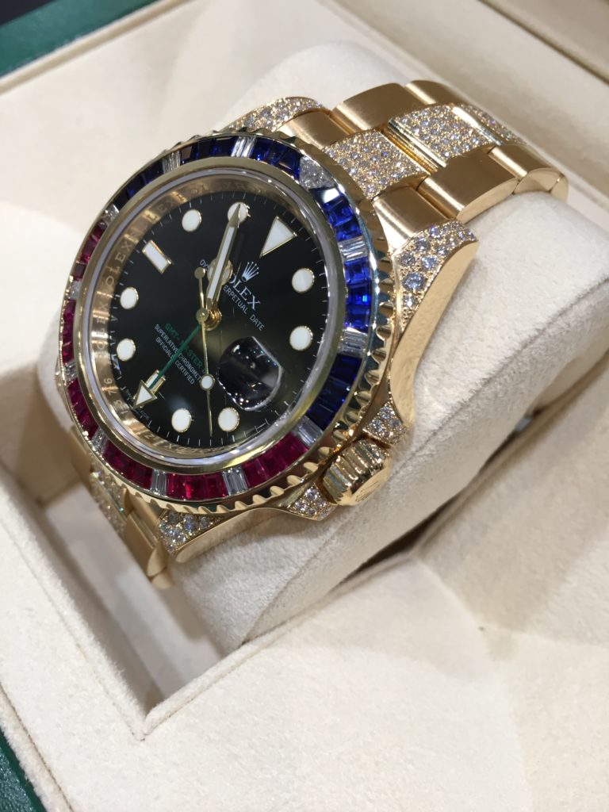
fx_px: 680
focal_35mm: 29
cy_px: 406
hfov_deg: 48.2
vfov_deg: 61.7
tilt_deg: -60.5
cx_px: 304
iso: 32
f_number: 2.2
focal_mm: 4.15
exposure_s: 1/33
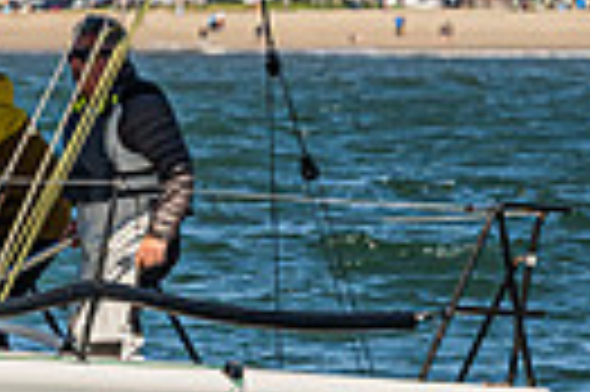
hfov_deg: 1.4
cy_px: -232
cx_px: -620
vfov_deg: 1.0
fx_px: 23407
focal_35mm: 1430
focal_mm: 290
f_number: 11
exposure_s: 1/1600
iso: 400
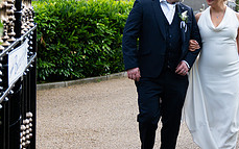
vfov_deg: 14.0
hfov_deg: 21.9
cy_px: 43
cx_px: 204
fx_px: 606
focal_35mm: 93
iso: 200
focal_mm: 36
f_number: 2.8
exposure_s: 1/200
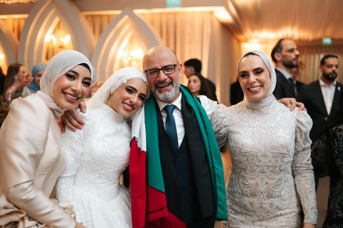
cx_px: 170
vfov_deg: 35.9
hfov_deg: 51.9
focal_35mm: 37
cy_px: 112
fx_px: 353
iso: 800
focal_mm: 35
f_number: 2
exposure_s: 1/160
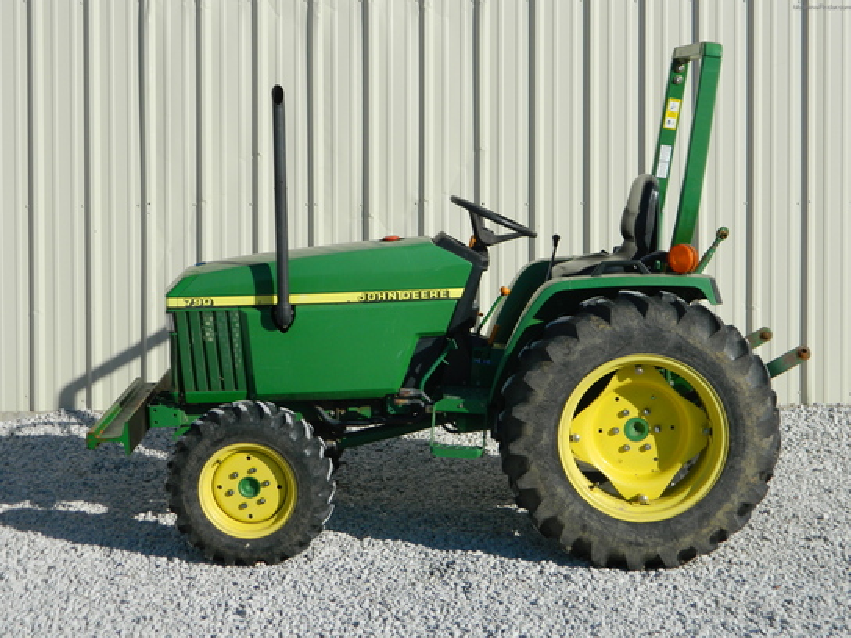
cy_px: 319
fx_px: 1721
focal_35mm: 70
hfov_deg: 27.8
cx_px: 426
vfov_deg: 21.0
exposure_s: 1/125
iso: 80
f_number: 11.4
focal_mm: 12.6
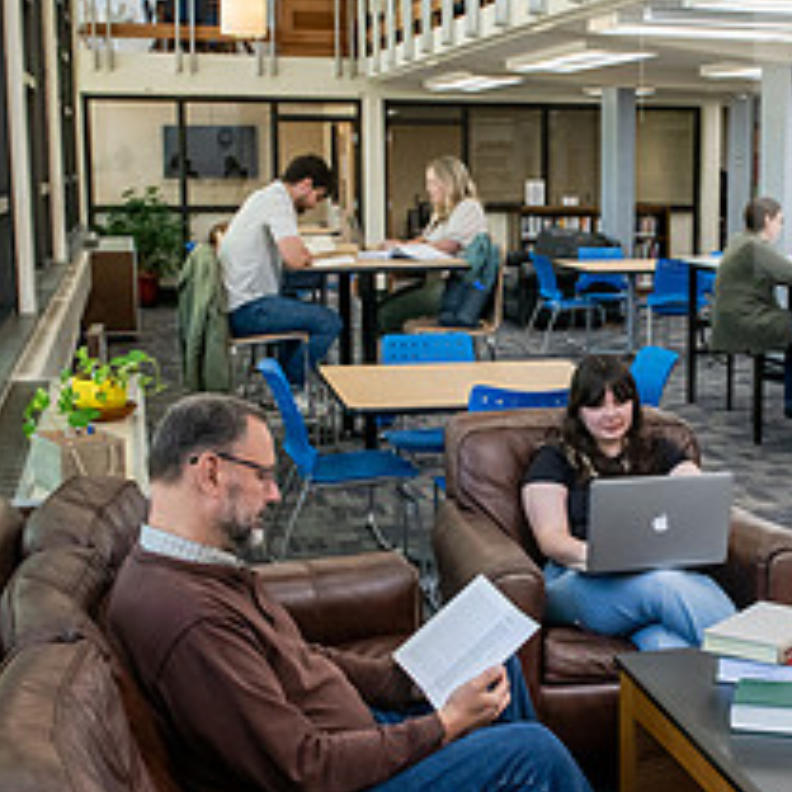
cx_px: 640
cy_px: 421
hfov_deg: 29.3
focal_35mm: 57
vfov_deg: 30.0
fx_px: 1475
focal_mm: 24
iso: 1600
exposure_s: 1/160
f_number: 5.6
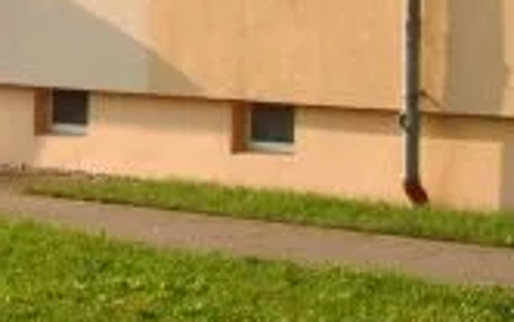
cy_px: -228
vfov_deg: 6.3
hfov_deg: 9.5
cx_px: -511
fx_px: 2888
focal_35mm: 206
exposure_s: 1/250
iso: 200
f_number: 9.5
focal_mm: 28
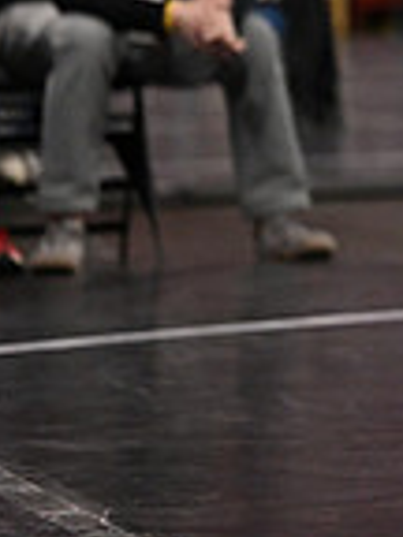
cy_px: -28
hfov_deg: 4.1
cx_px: 1067
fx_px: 5542
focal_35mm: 357
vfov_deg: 5.5
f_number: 2.8
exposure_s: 1/1000
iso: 3200
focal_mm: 92
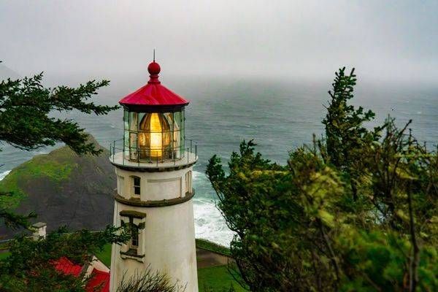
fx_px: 443
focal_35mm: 36
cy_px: 134
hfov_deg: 52.7
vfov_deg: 36.5
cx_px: 221
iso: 8000
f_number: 4
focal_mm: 30
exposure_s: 1/1250
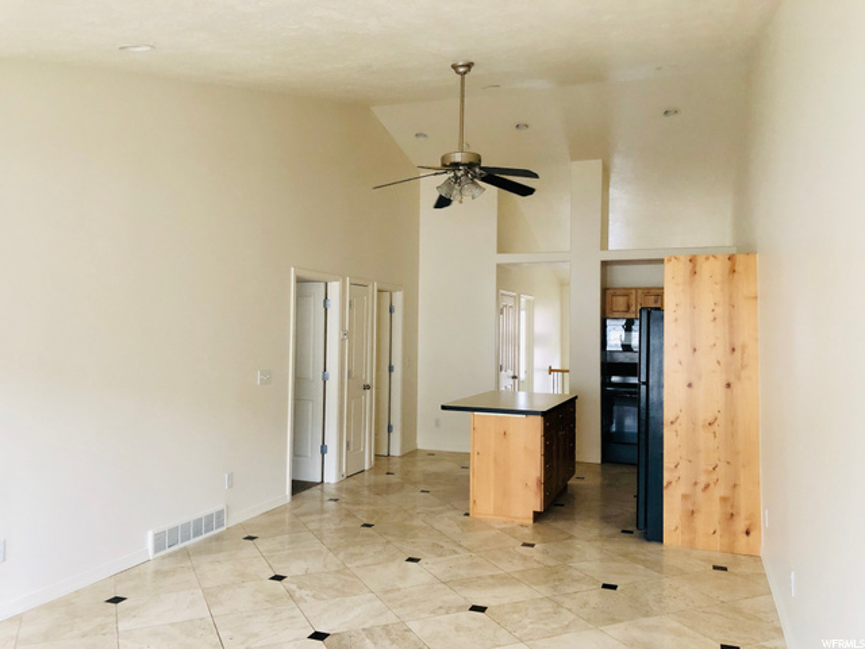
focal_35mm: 28
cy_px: 324
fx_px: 700
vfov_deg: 49.7
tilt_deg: +1.2
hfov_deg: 63.4
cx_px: 432
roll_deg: -0.7
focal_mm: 4
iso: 100
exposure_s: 1/15
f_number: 1.8
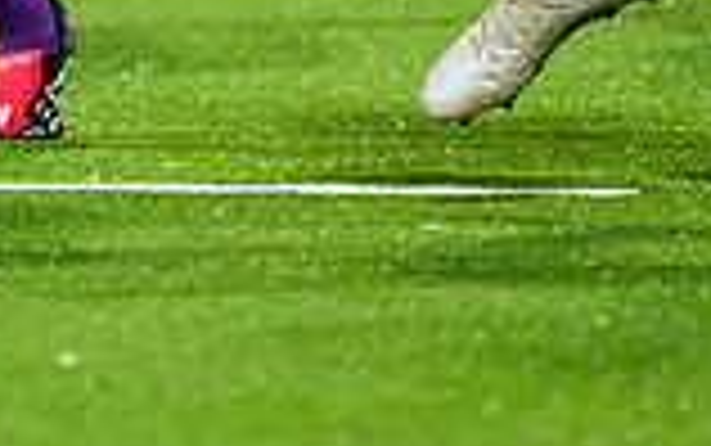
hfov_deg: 0.7
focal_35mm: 2854
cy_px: -447
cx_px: -664
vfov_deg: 0.5
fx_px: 55341
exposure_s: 1/1250
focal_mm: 560
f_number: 4
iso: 5000
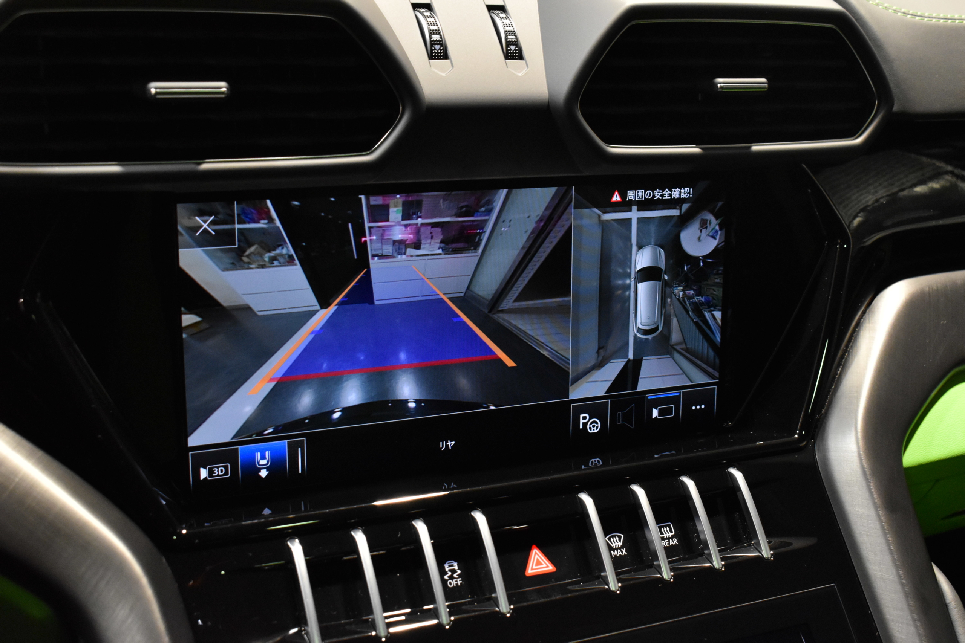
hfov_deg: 43.6
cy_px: 322
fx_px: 1206
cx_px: 482
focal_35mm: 45
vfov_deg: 29.9
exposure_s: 1/50
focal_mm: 30
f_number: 8
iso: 3600
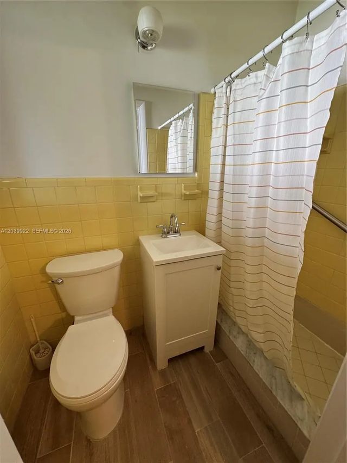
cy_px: 232
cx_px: 174
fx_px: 187
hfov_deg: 85.7
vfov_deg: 102.1
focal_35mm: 14
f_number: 2.2
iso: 250
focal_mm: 2.22
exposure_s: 1/120
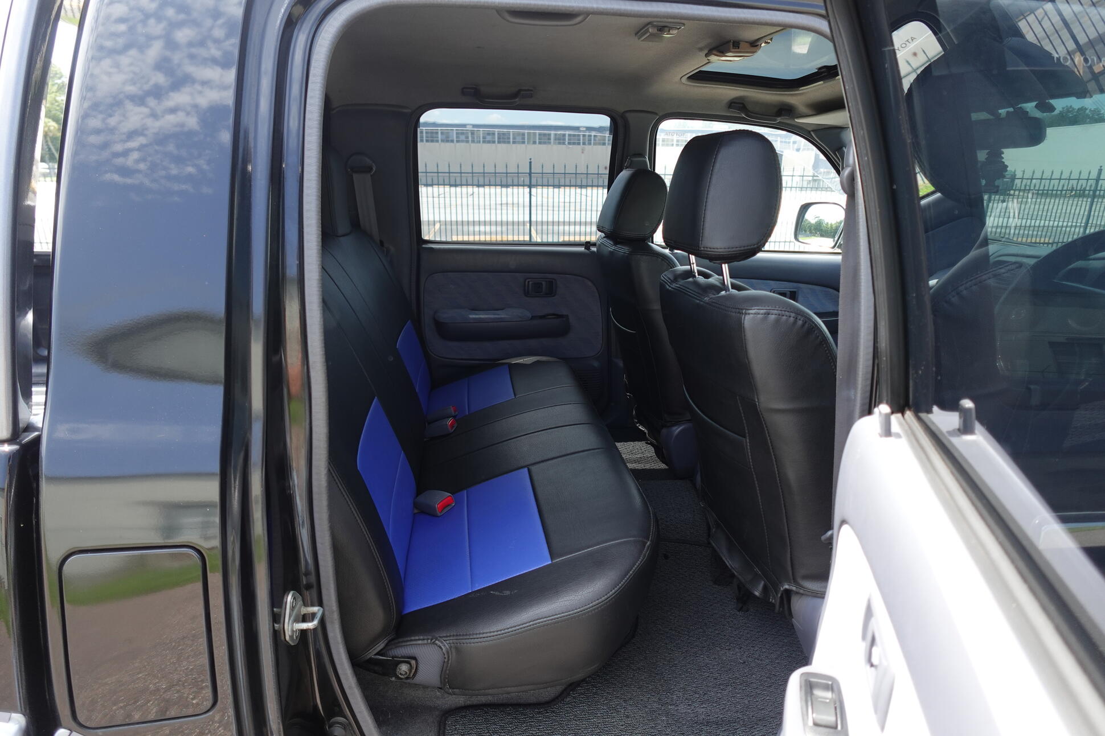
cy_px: 368
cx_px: 552
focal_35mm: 20
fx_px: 614
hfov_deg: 84.0
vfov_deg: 61.9
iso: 125
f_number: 2
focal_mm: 7.6
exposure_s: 1/400
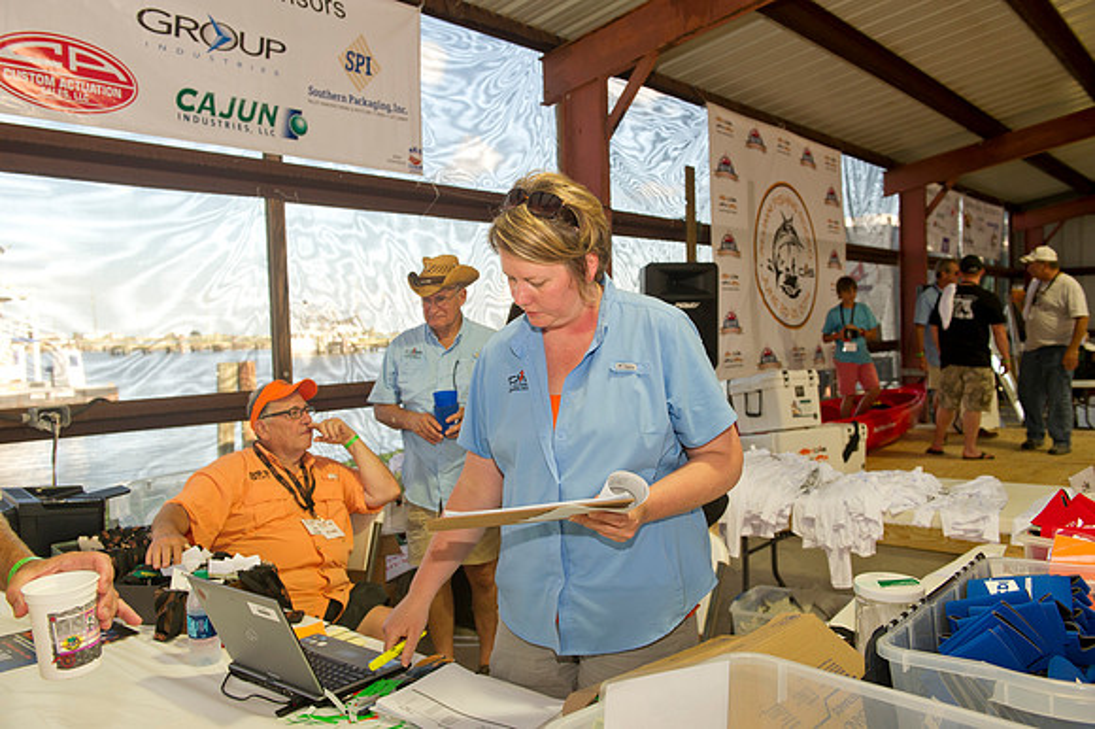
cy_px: 364
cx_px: 548
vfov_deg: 42.3
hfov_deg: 60.3
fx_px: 942
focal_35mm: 31
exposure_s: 1/250
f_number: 5.6
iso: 400
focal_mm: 31
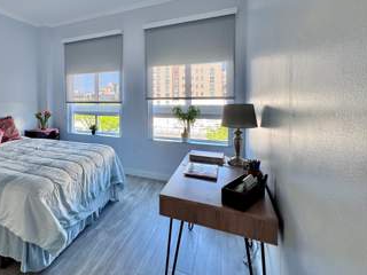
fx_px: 223
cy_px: 105
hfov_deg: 74.0
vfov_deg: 62.7
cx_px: 96
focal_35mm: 21
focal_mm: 2.22
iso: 64
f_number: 2.2
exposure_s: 1/99
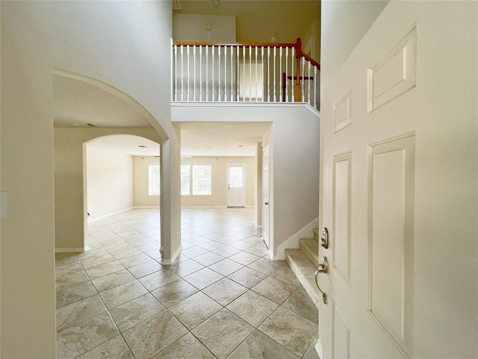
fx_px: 180
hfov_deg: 106.2
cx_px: 239
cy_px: 180
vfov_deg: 89.9
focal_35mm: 13
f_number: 1.8
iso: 80
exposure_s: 1/99
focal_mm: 1.57
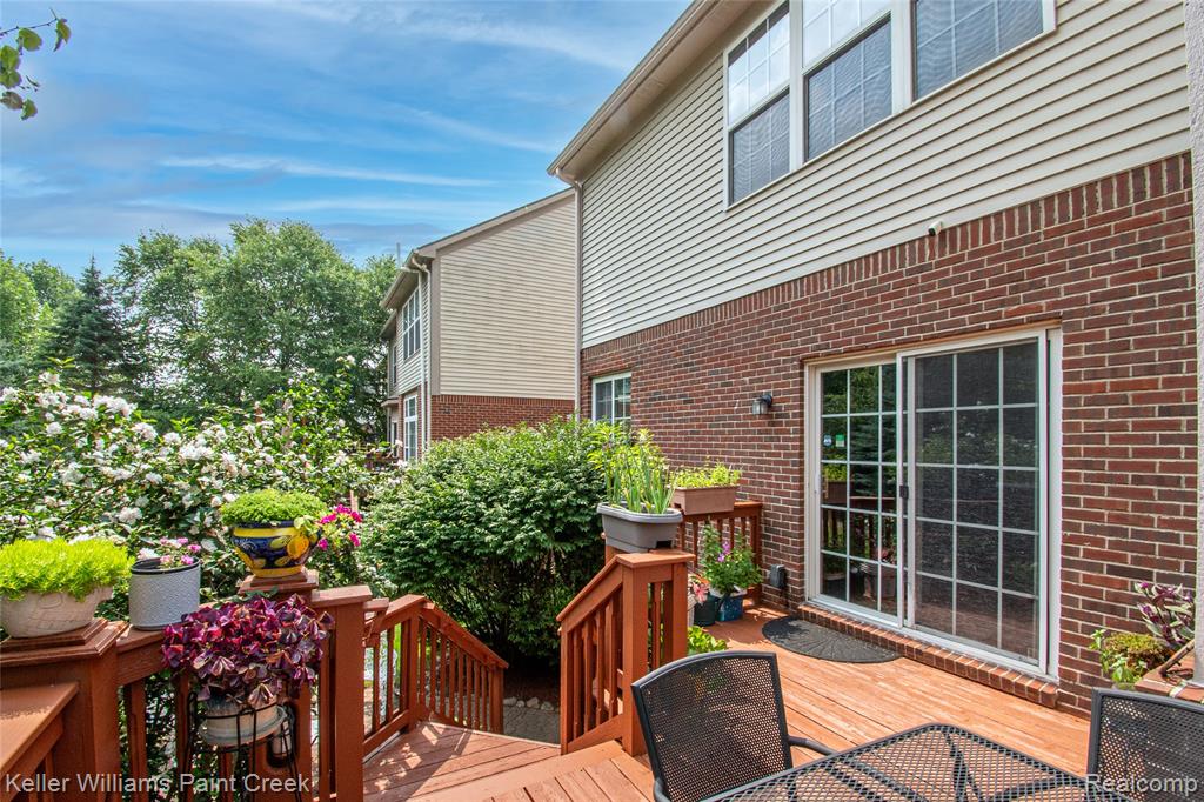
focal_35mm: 15
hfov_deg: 100.4
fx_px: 501
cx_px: 602
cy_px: 401
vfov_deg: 77.3
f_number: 16
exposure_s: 1/160
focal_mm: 10
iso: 250
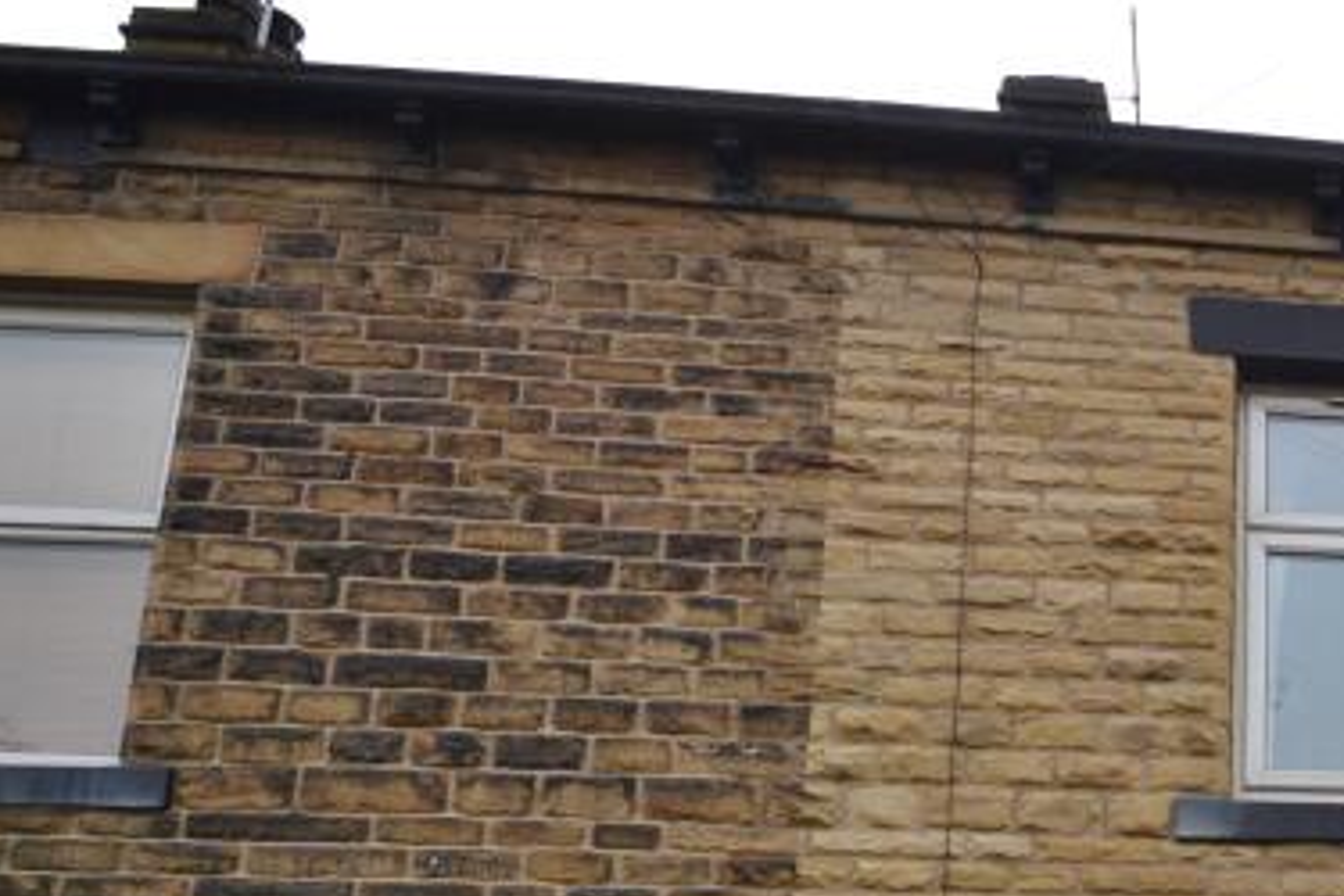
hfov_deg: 37.9
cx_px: 1541
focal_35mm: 41
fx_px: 1531
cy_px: 1077
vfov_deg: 28.4
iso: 160
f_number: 5.6
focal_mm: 10
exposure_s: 1/125
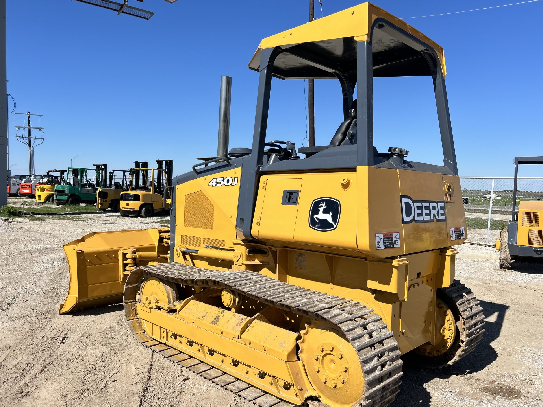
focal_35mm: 27
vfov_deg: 51.4
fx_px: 424
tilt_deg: -1.4
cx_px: 279
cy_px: 210
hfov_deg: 65.3
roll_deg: -1.3
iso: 50
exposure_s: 1/5319
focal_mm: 5.7
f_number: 1.5
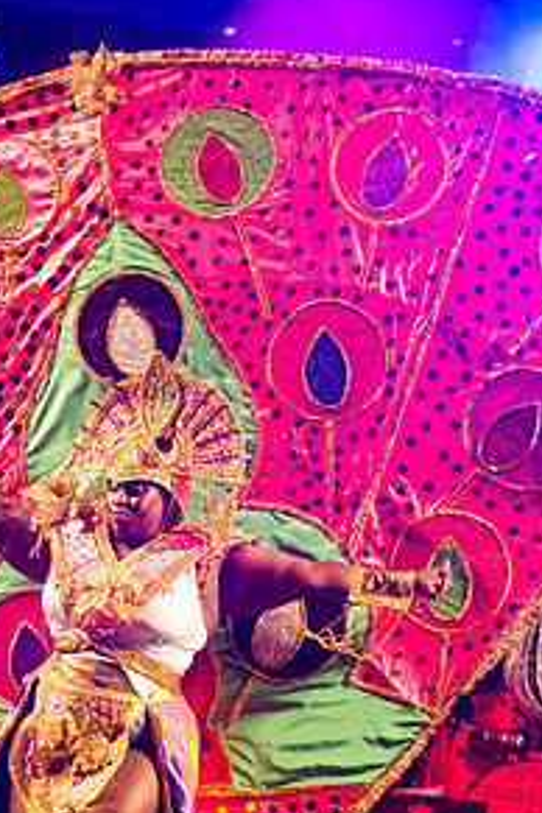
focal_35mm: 183
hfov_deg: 7.5
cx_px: 168
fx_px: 4132
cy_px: 430
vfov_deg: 11.2
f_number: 5.6
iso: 3200
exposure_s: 1/200
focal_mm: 92
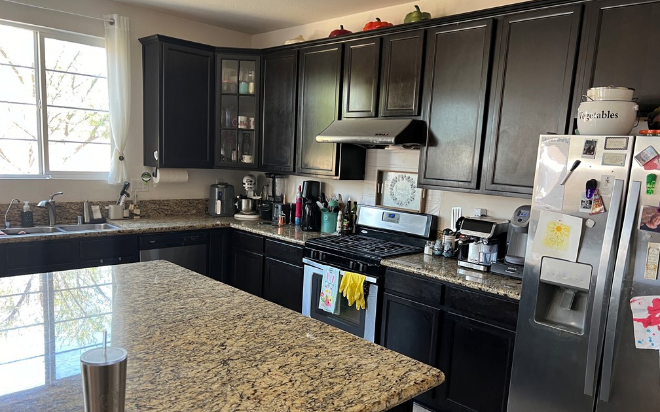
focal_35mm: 28
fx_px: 504
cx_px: 330
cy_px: 229
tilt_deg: -9.2
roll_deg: -3.2
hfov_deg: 66.5
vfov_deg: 44.5
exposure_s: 1/60
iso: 160
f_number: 1.5
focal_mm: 5.7
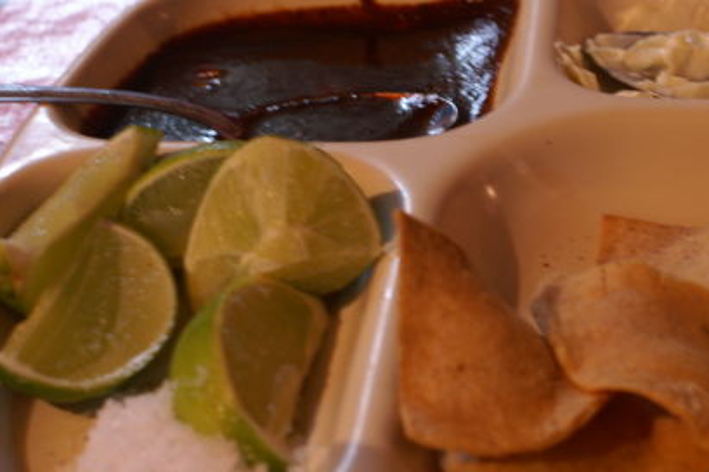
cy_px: 183
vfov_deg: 16.6
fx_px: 1614
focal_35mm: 82
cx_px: 497
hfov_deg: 24.6
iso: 400
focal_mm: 28
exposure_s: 1/5
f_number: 5
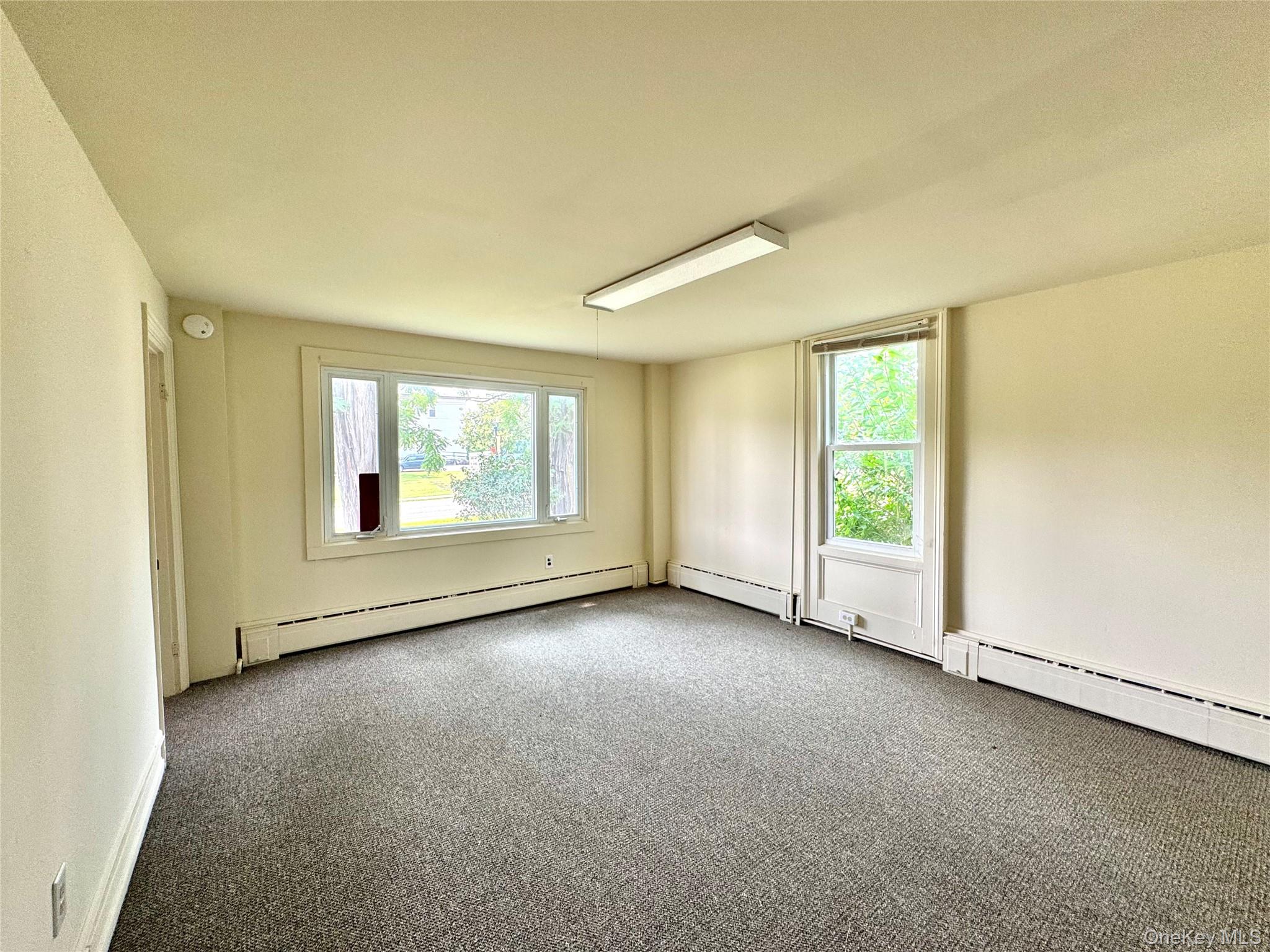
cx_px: 635
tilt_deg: -1.4
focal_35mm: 14
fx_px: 514
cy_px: 476
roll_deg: -0.5
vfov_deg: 85.7
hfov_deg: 102.1
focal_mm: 2.22
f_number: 2.2
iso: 100
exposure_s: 1/99
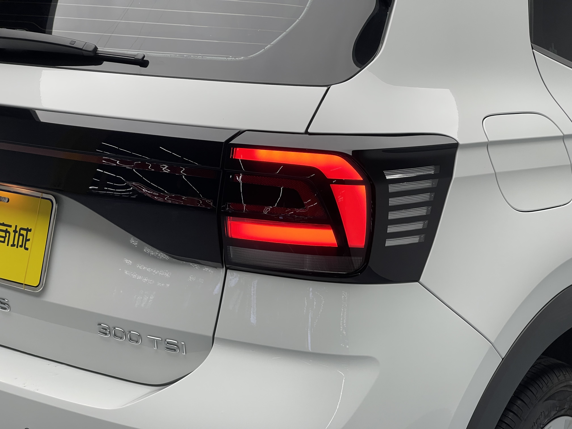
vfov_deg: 22.9
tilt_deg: -10.4
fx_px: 1058
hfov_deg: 30.3
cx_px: 286
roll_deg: -1.6
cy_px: 214
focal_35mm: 64
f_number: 2.2
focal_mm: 7.5
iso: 50
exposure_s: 1/100
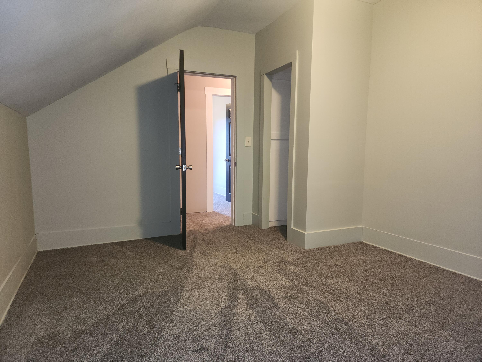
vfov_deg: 58.9
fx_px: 320
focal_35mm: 23
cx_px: 241
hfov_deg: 73.9
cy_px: 181
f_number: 1.8
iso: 125
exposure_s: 1/15
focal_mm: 6.4
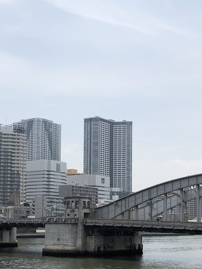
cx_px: 60
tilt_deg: +5.4
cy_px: 191
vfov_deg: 29.5
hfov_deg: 22.5
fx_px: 505
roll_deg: -0.8
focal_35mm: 65
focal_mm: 4
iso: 25
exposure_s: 1/4808
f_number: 1.8
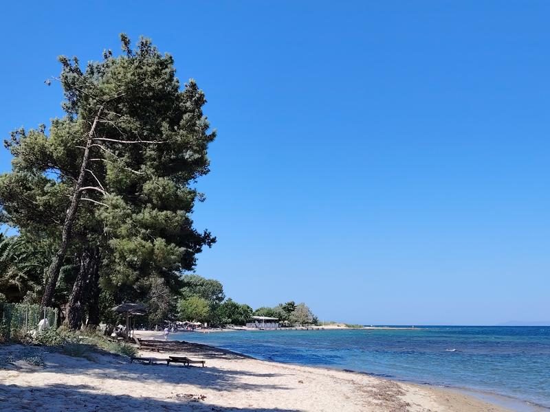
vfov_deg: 30.9
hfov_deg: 40.4
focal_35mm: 47
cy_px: 206
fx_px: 747
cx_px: 275
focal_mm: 5.25
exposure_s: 1/876
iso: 100
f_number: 1.75
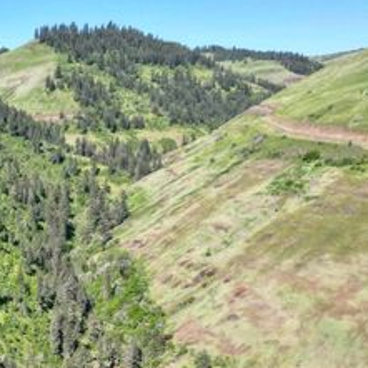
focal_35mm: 48
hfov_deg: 31.9
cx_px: -20
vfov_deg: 34.7
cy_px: 267
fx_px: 577
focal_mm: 6.72
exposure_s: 1/1600
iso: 100
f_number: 1.7
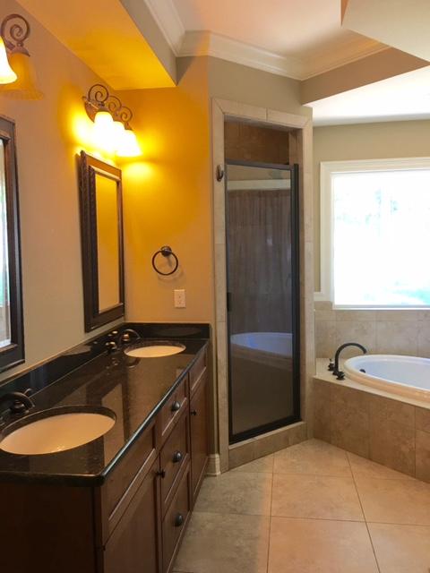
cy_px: 286
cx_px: 215
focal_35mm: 29
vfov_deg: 61.7
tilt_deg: -3.9
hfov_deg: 48.2
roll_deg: +1.5
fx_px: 480
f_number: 2.2
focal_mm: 4.15
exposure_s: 1/15
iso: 32
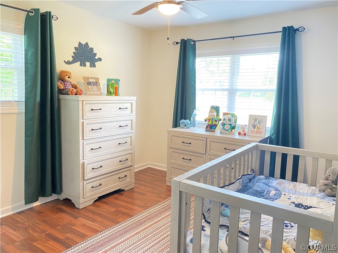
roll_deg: -1.5
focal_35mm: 26
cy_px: 126
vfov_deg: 53.1
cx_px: 169
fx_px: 254
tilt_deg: -7.7
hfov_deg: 67.3
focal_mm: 4.25
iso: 500
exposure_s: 1/54
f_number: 1.8
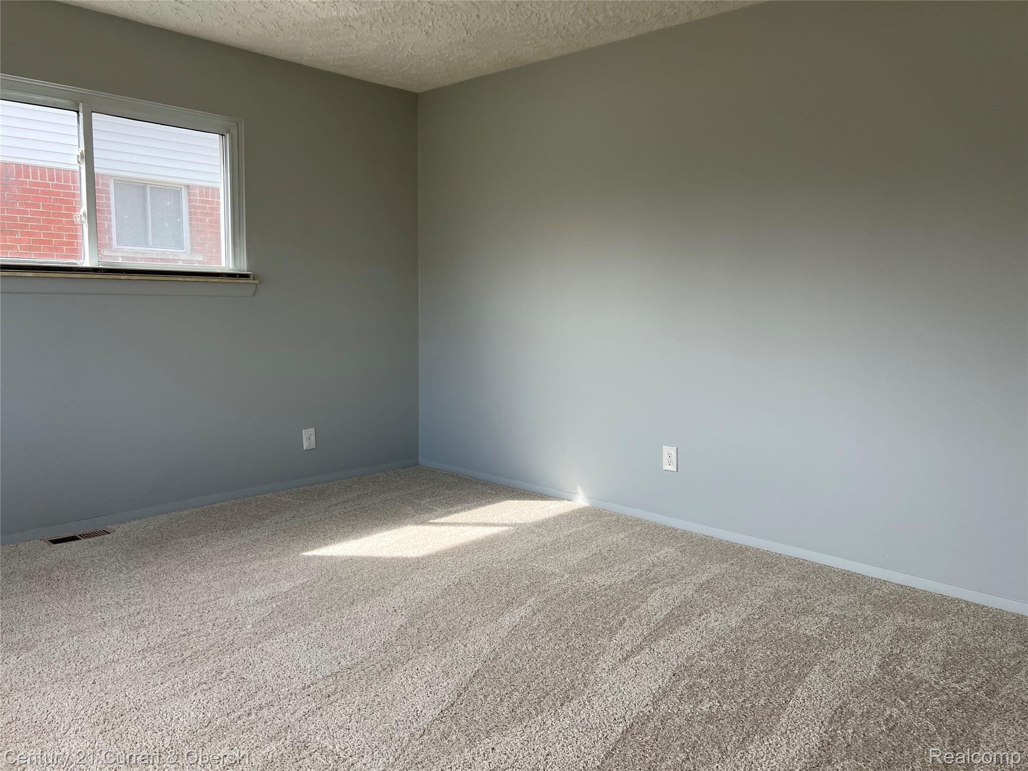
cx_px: 514
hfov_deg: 67.3
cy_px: 386
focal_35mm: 26
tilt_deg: -5.8
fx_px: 772
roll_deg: +0.3
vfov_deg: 53.1
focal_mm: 5.7
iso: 50
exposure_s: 1/597
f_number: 1.5
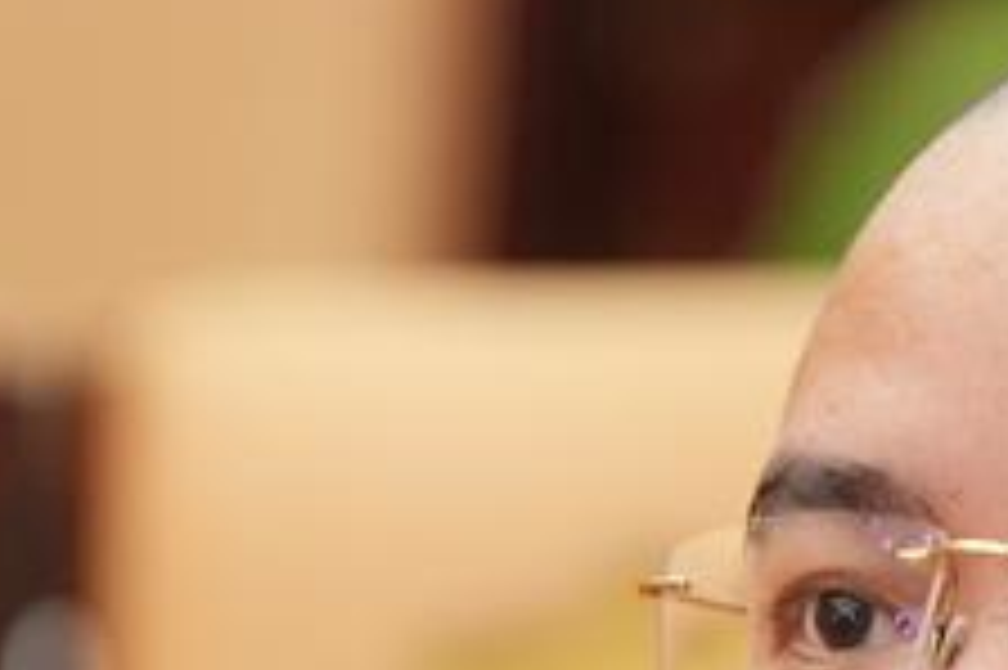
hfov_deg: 3.5
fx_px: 16367
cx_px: 135
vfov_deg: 2.3
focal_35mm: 585
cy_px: 1106
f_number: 2.8
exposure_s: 1/125
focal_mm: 109
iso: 1600
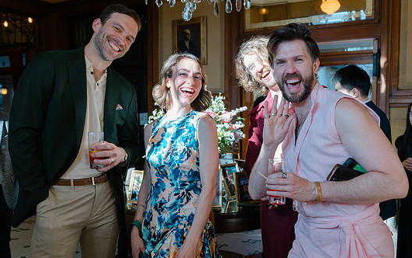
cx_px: 214
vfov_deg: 32.8
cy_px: 136
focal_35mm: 39
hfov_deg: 50.4
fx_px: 438
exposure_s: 1/125
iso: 320
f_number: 5
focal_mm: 35
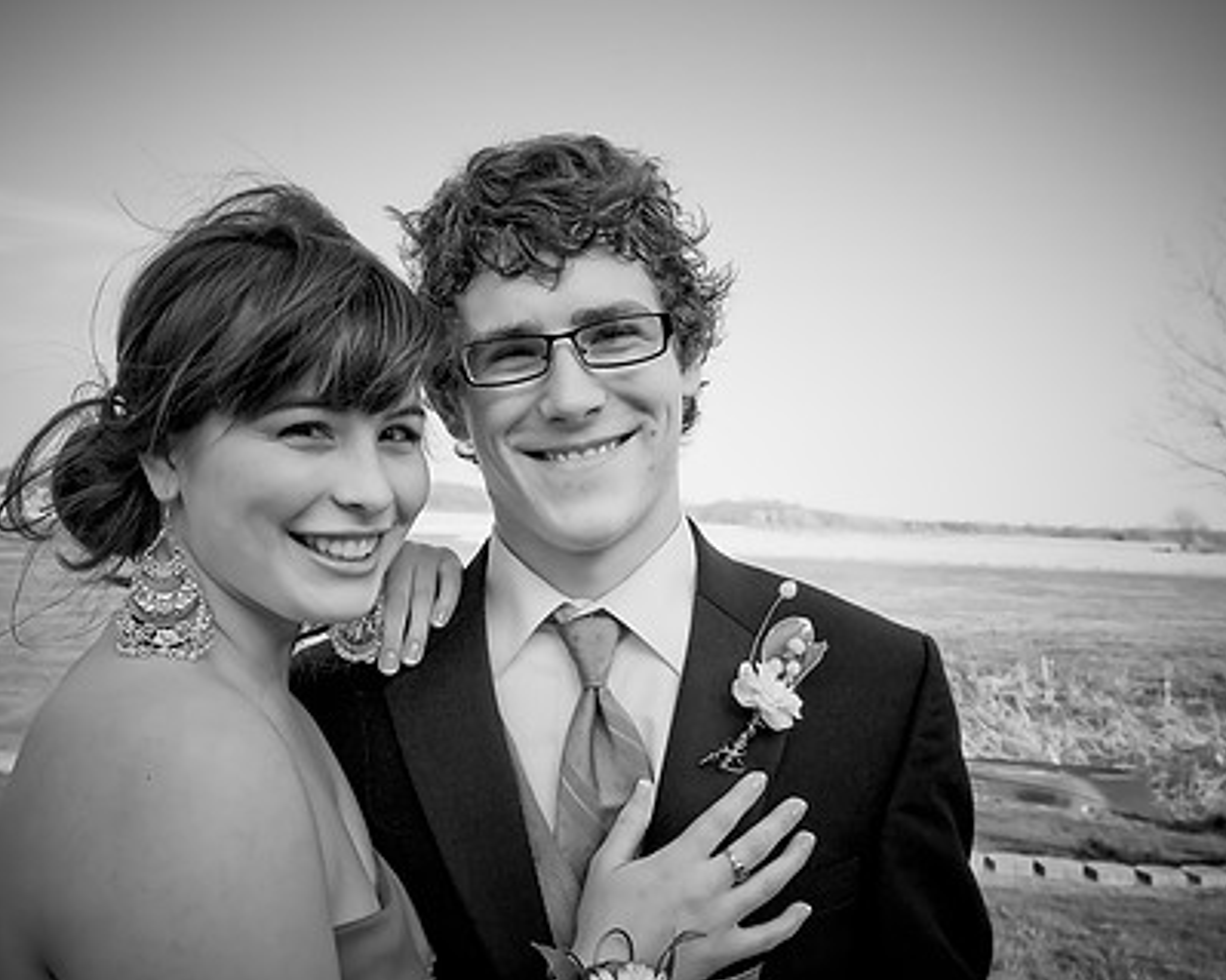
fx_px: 1088
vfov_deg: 48.5
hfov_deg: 58.8
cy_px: 496
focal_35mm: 30
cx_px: 615
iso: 400
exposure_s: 1/320
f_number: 8
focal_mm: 22
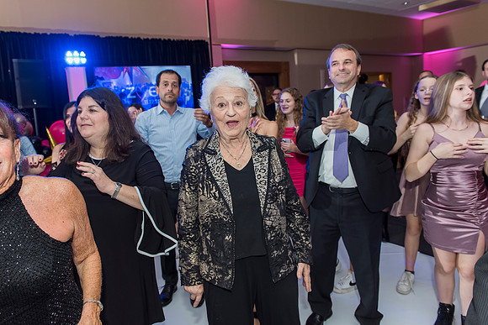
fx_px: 346
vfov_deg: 50.3
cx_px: 228
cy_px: 152
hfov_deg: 70.3
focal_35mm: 26
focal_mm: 24
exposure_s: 1/100
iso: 1000
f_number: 4
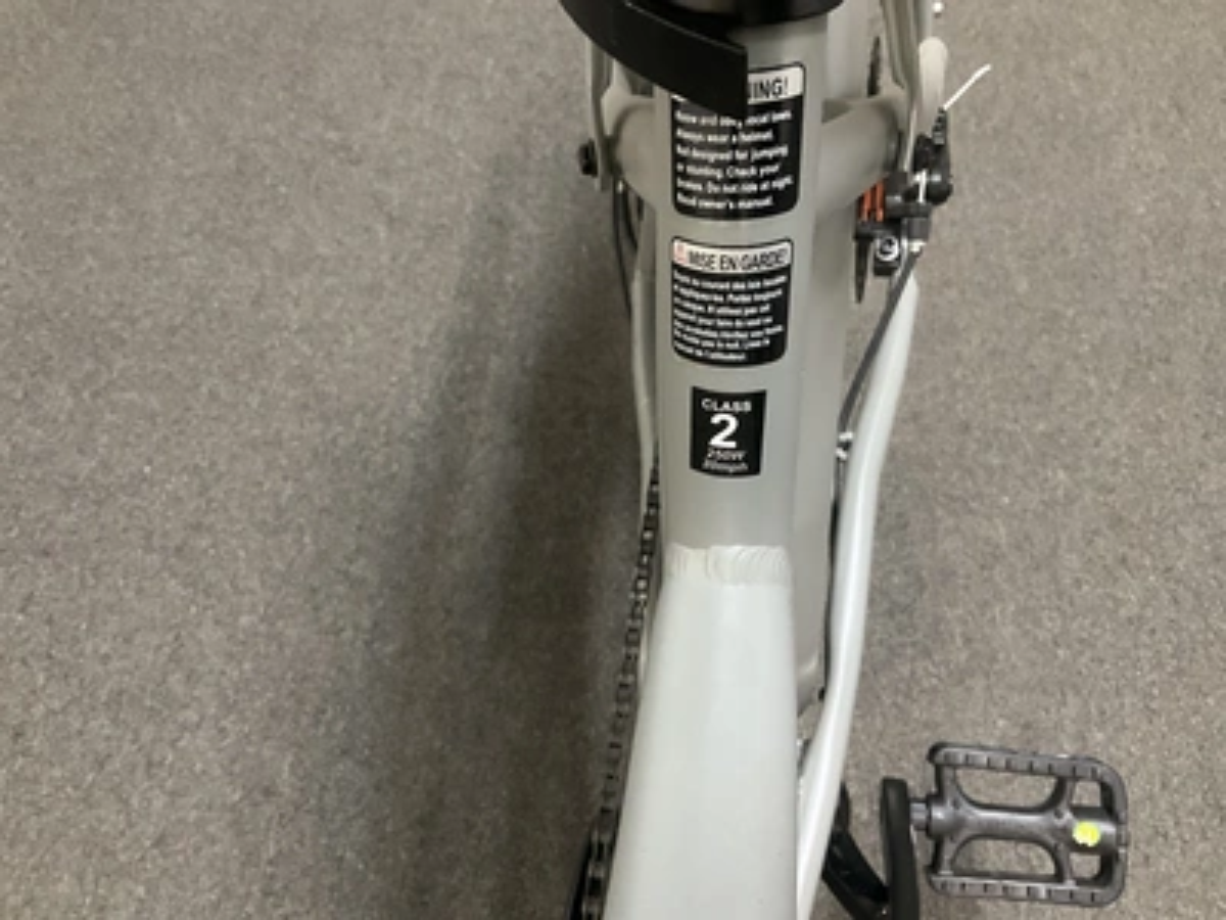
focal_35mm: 29
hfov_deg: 61.7
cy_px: 460
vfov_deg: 48.2
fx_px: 1027
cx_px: 613
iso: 320
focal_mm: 3
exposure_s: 1/30
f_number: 1.8
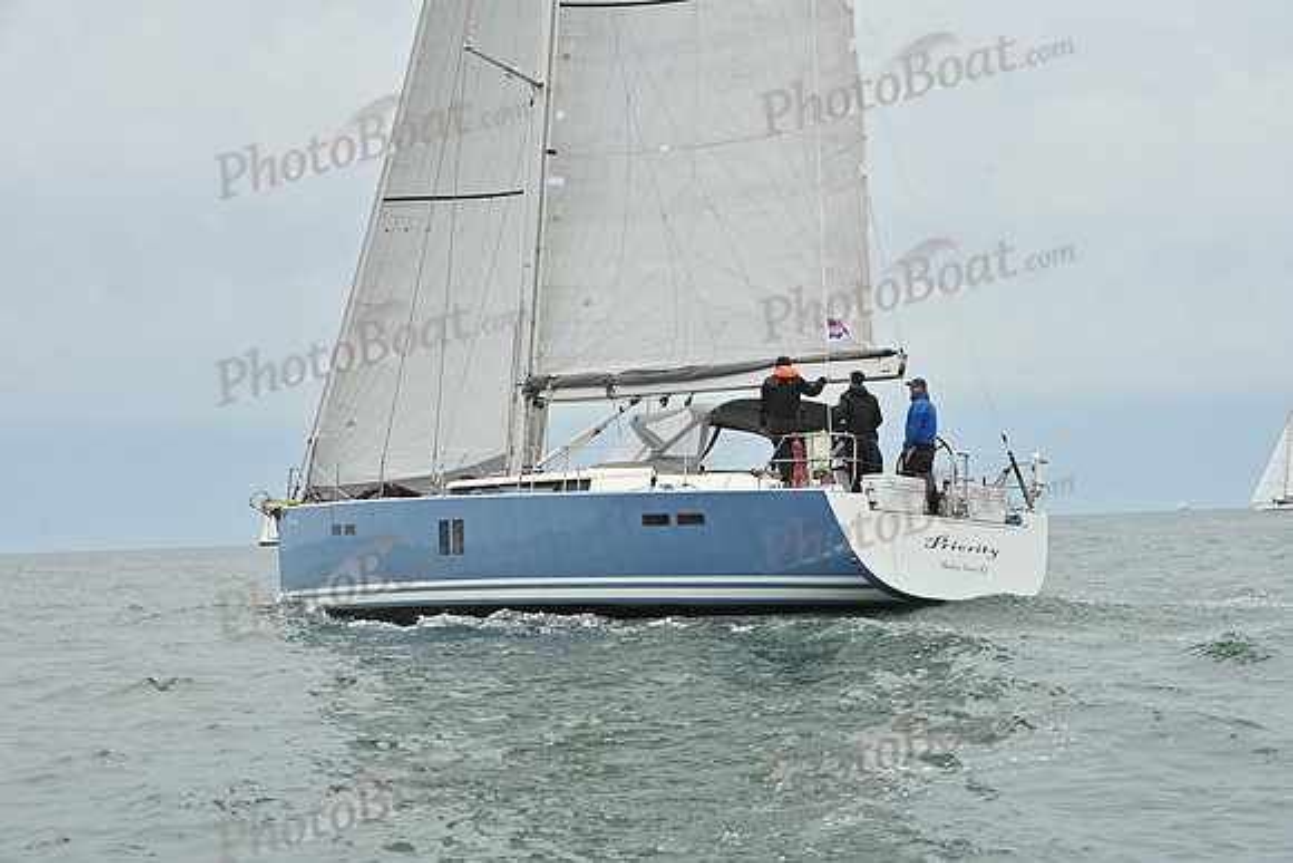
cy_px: 432
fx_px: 2874
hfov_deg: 25.4
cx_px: 646
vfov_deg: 17.1
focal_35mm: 80
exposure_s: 1/1000
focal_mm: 80
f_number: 10
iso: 320
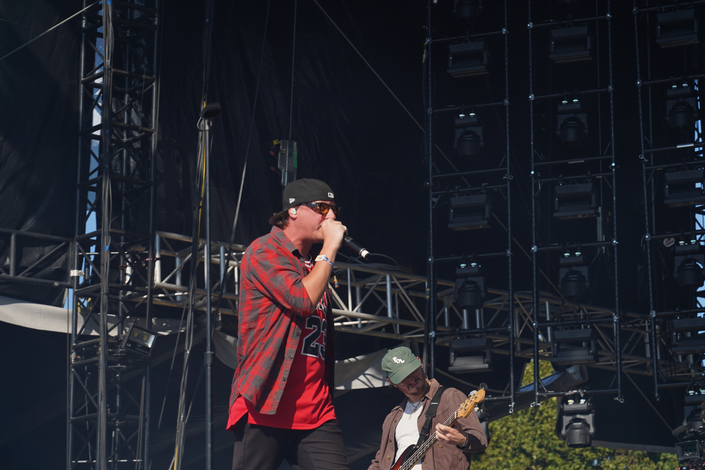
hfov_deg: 19.5
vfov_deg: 13.0
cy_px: 235
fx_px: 2056
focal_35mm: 105
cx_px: 352
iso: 100
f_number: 7.1
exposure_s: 1/400
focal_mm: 105
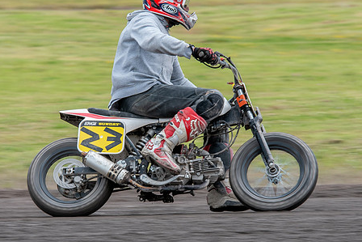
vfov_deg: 2.9
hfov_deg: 4.3
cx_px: 157
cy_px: 136
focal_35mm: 482
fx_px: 4848
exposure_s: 1/250
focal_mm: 200
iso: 320
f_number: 8
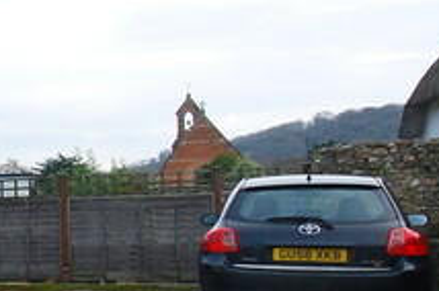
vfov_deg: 18.8
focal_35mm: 72
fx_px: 877
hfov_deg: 19.5
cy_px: 208
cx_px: -384
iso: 200
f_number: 9
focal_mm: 10
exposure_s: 1/100
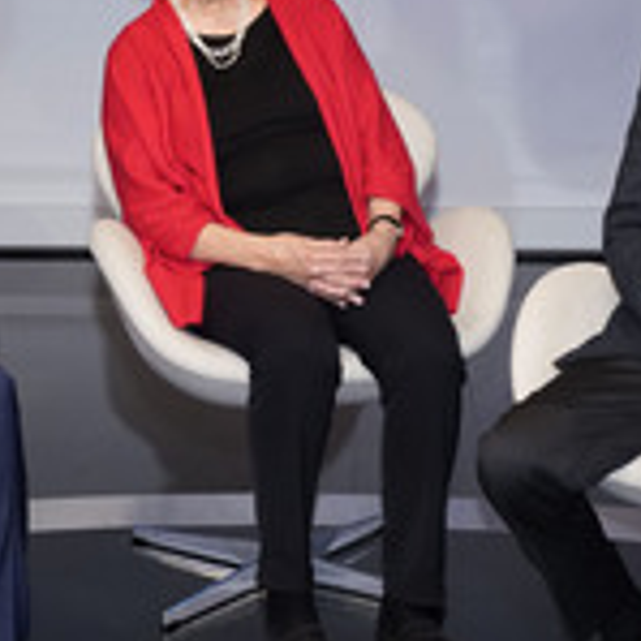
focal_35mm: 100
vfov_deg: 17.2
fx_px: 2095
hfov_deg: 17.4
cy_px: 95
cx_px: 277
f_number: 5
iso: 2000
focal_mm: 39
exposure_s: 1/160
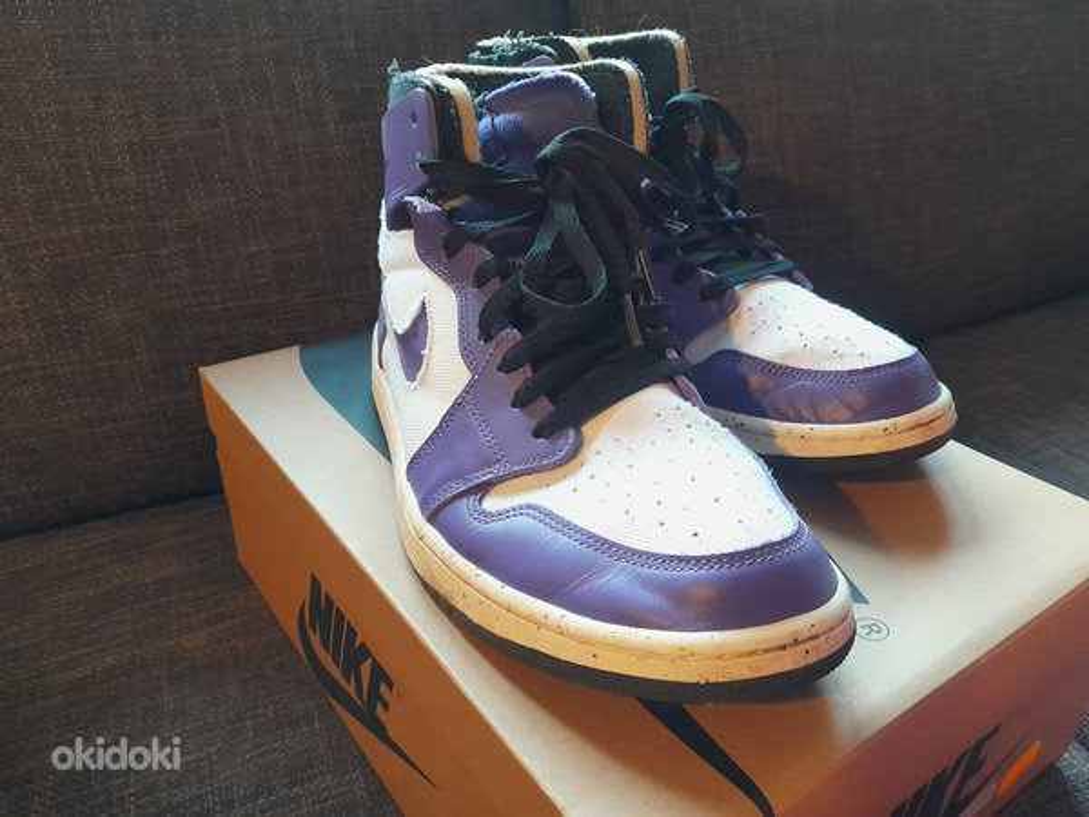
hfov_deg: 67.3
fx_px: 818
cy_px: 408
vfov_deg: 53.1
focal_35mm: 26
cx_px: 544
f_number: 1.8
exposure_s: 1/25
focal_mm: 4
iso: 320
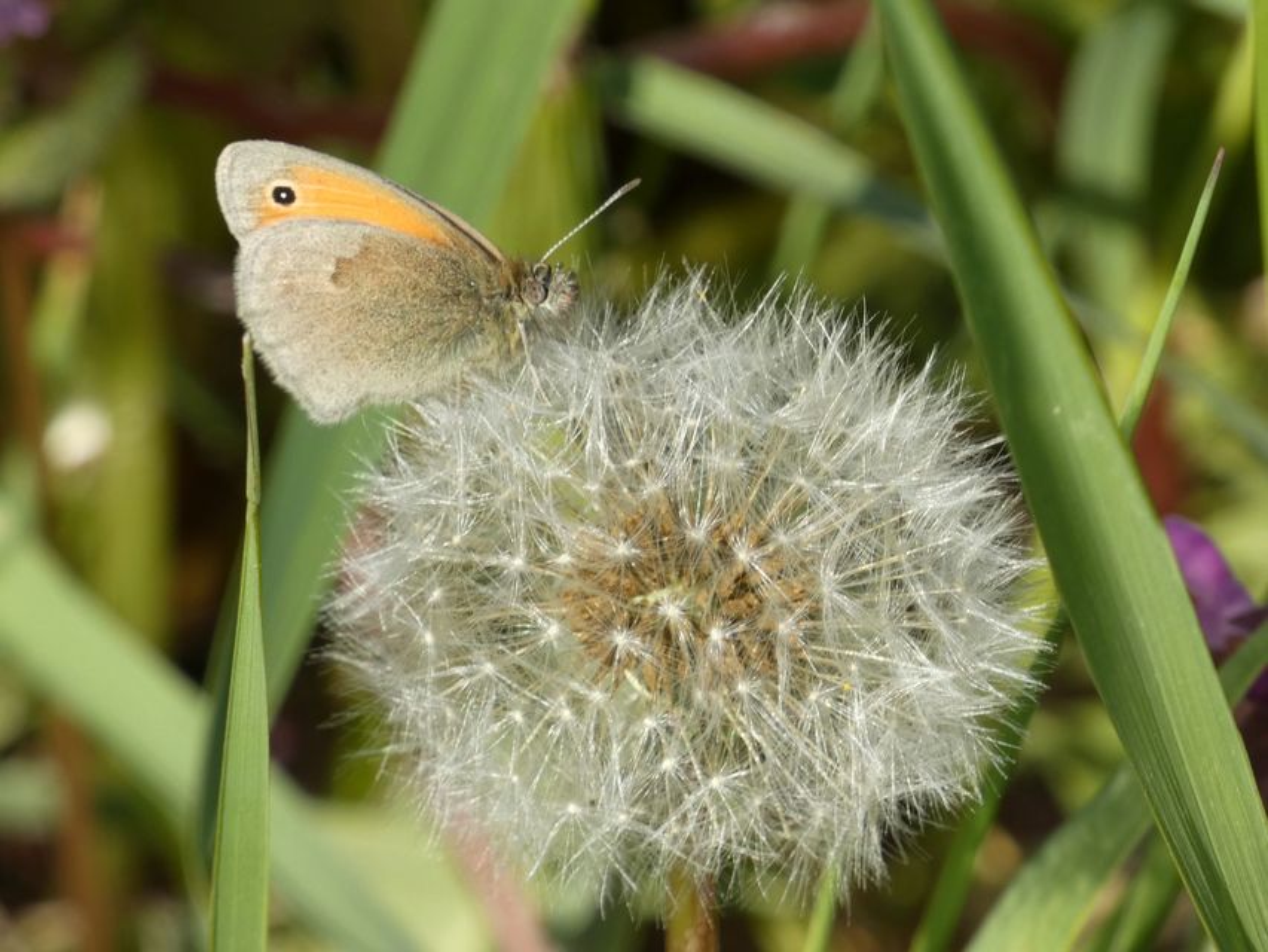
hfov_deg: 3.7
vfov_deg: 2.8
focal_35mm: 531
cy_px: 476
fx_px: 19454
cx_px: 634
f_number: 5.6
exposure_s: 1/125
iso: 80
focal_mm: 95.2
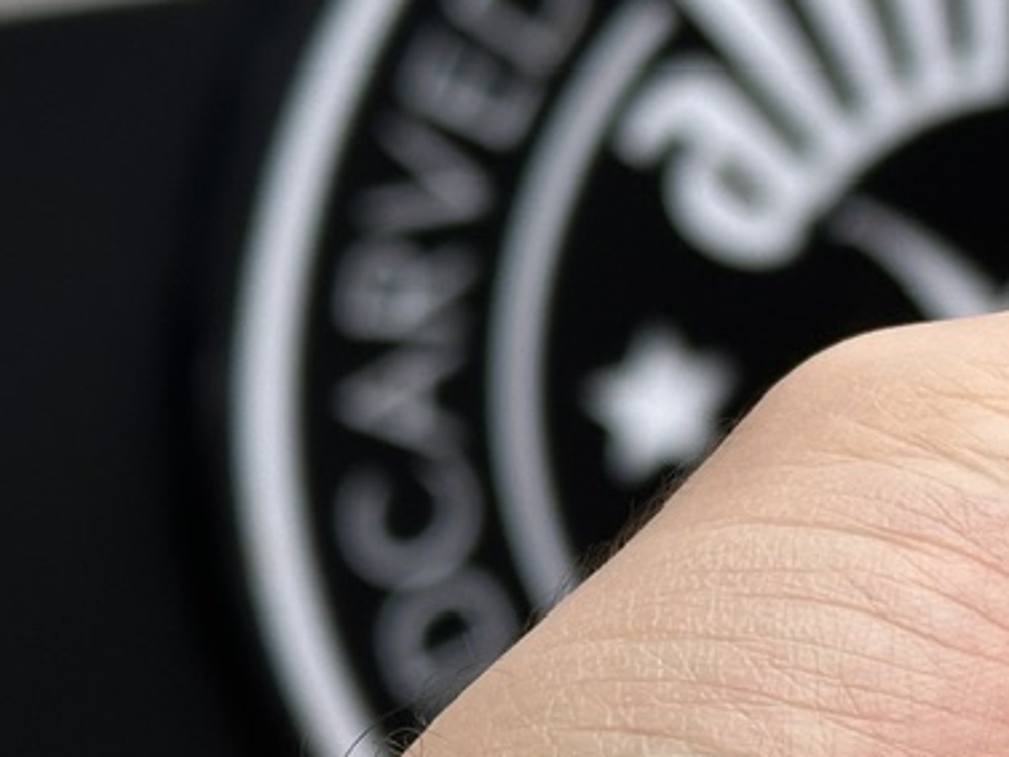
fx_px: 4753
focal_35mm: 163
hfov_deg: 11.7
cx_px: 1410
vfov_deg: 9.1
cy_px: 605
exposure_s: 1/1073
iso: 64
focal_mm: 6.86
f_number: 1.78
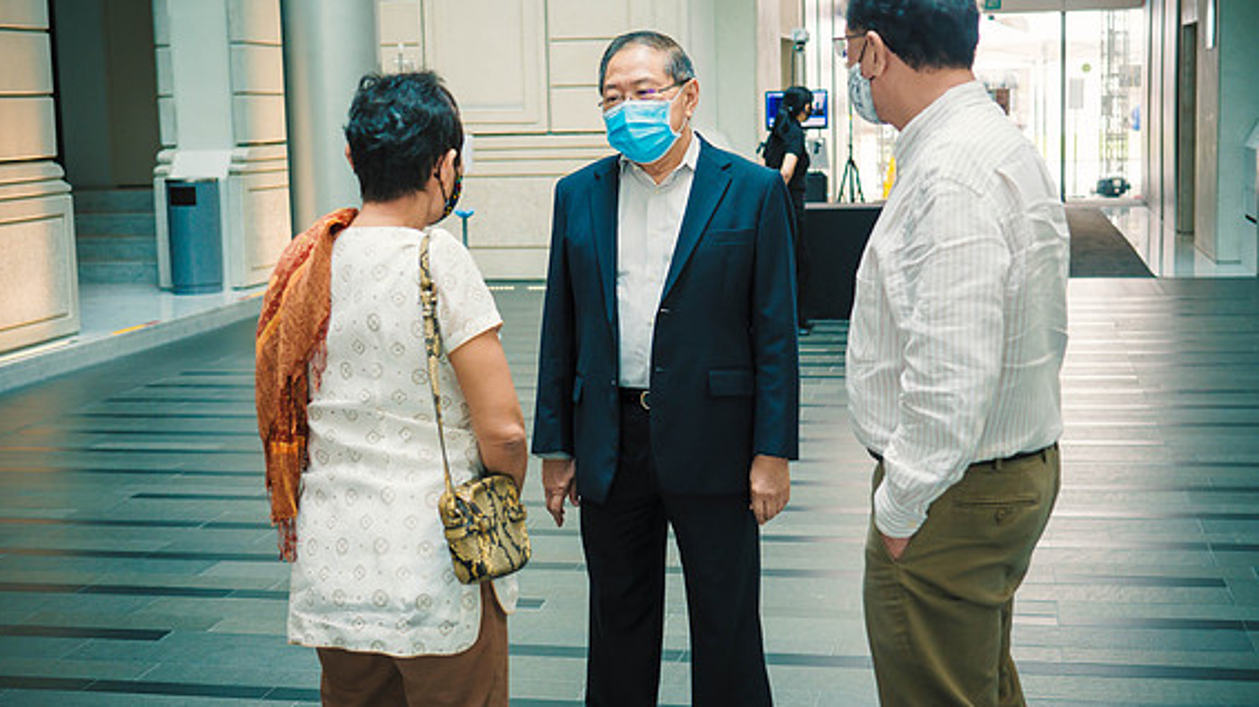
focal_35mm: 57
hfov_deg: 36.6
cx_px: 616
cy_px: 339
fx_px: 1902
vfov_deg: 21.1
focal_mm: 25
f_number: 2.2
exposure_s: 1/125
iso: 400
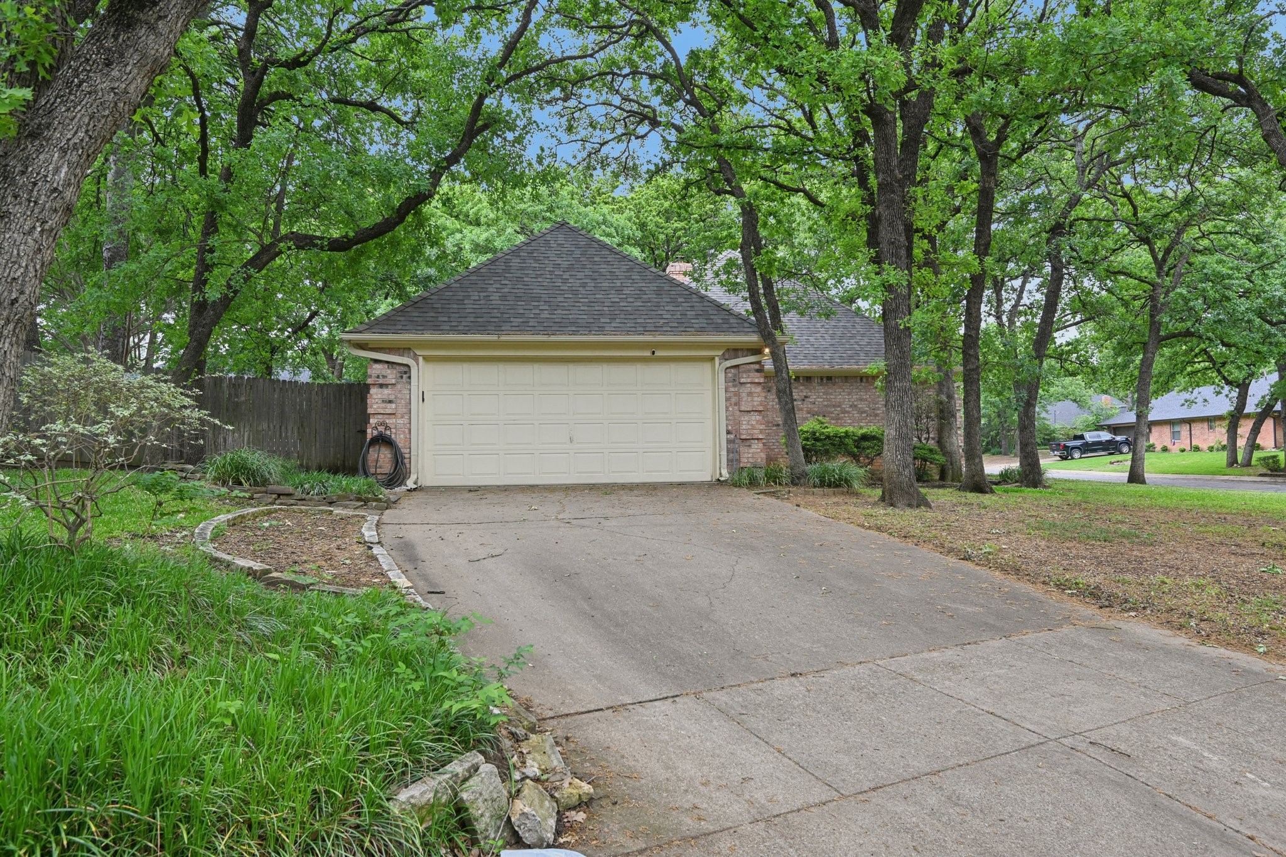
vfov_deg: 53.1
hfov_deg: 73.7
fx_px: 857
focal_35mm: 24
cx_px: 643
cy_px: 428
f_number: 8
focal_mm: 24
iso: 400
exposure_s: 1/160
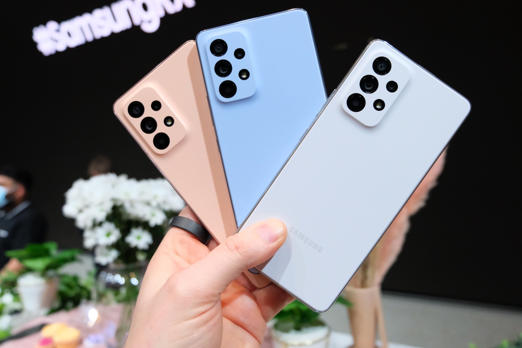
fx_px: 377
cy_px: 162
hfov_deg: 69.3
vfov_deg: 49.5
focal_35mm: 26
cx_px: 282
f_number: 3.5
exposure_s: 1/400
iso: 4000
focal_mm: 16
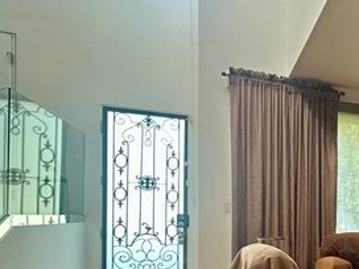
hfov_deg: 45.3
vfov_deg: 41.0
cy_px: 218
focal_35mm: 33
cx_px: 371
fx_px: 342
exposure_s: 1/120
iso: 250
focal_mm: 2.22
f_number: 2.2
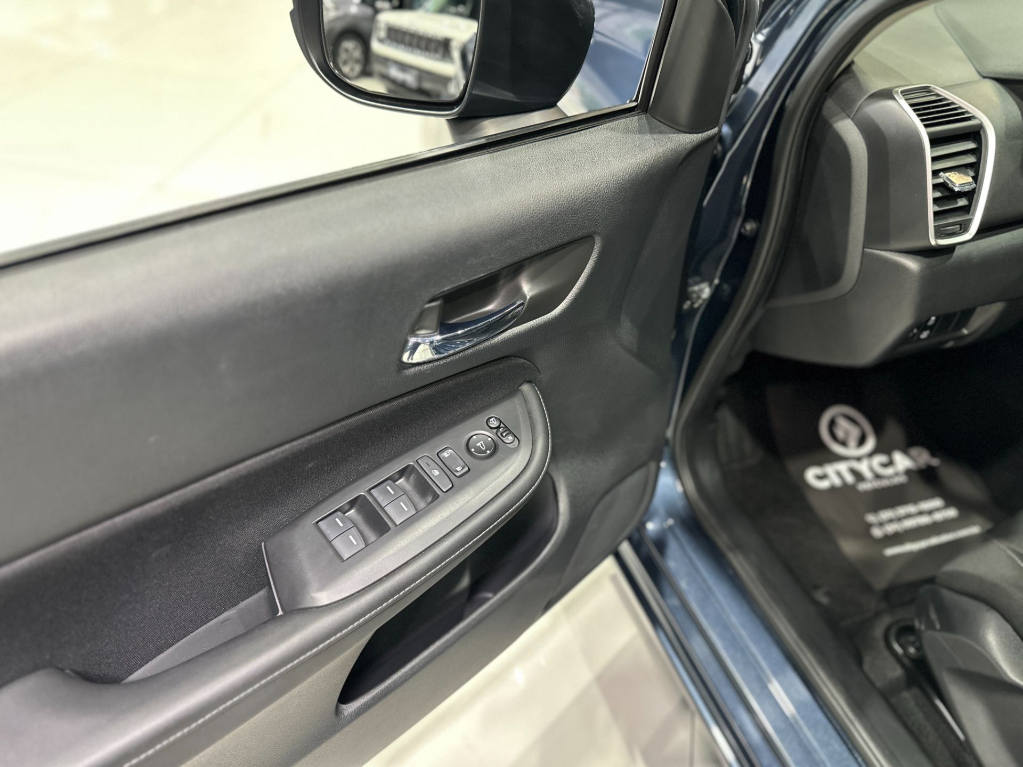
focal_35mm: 24
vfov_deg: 56.8
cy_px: 384
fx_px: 709
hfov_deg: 71.6
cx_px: 512
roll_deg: -4.2
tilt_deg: -42.4
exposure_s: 1/60
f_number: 1.78
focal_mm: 6.86
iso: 640
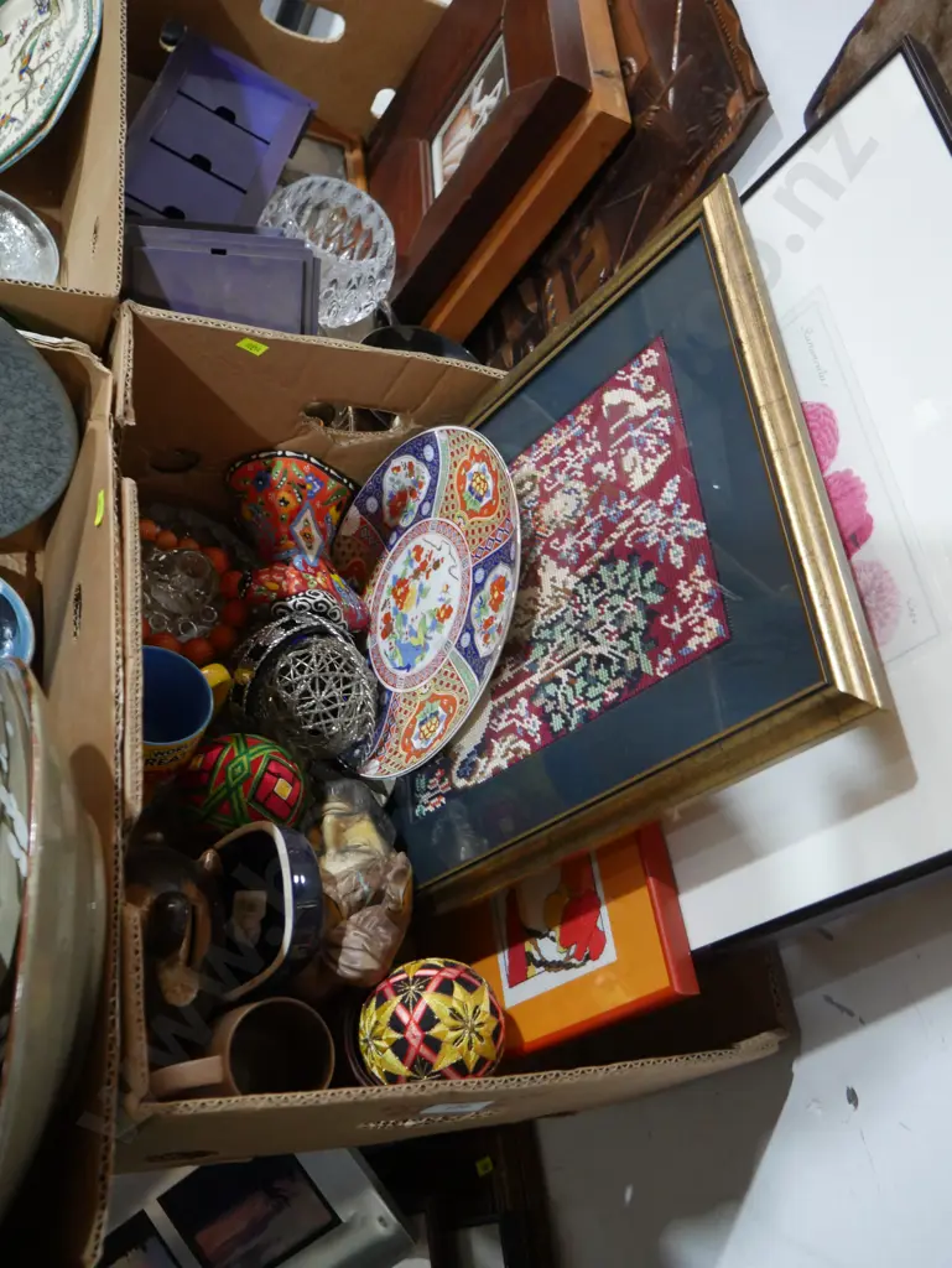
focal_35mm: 30
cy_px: 634
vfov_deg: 59.9
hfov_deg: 46.8
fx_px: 1099
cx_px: 476
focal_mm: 15
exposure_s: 1/60
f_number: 3.6
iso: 2000
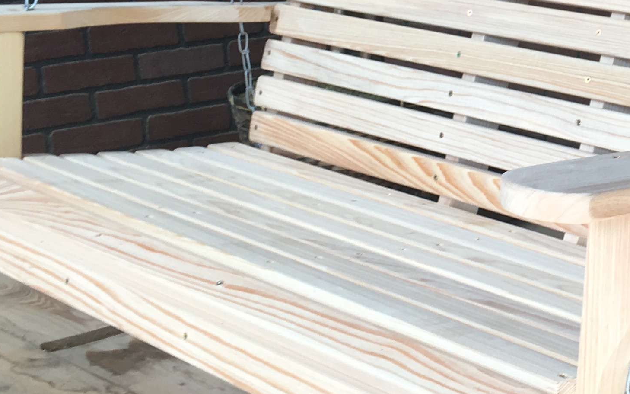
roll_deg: +0.2
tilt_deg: -8.3
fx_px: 1459
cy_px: 48
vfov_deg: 15.2
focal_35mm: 85
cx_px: 693
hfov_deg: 22.9
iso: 25
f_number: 2.2
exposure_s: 1/60
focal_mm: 4.15
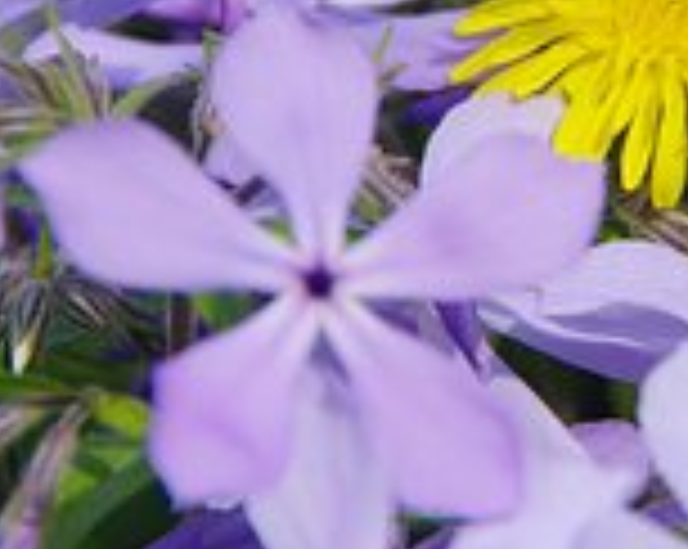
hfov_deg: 3.1
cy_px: 34
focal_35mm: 634
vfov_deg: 2.4
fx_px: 12893
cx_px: 706
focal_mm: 135
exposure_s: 1/160
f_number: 5.6
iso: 200
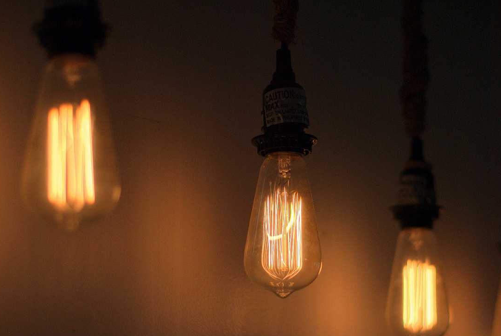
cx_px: 305
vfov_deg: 12.4
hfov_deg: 18.4
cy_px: 210
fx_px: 1547
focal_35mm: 111
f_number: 1.8
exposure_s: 1/4000
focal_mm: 50
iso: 200
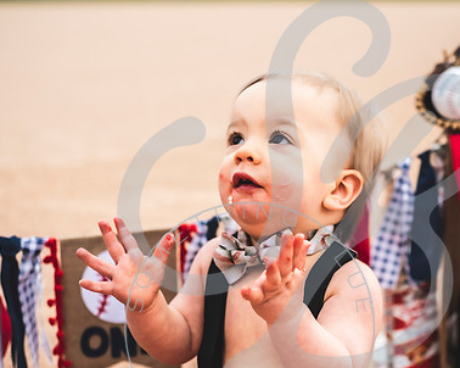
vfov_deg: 21.2
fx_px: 980
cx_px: 310
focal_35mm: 72
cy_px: 225
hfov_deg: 26.3
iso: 100
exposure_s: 1/400
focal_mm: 50
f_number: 2.8
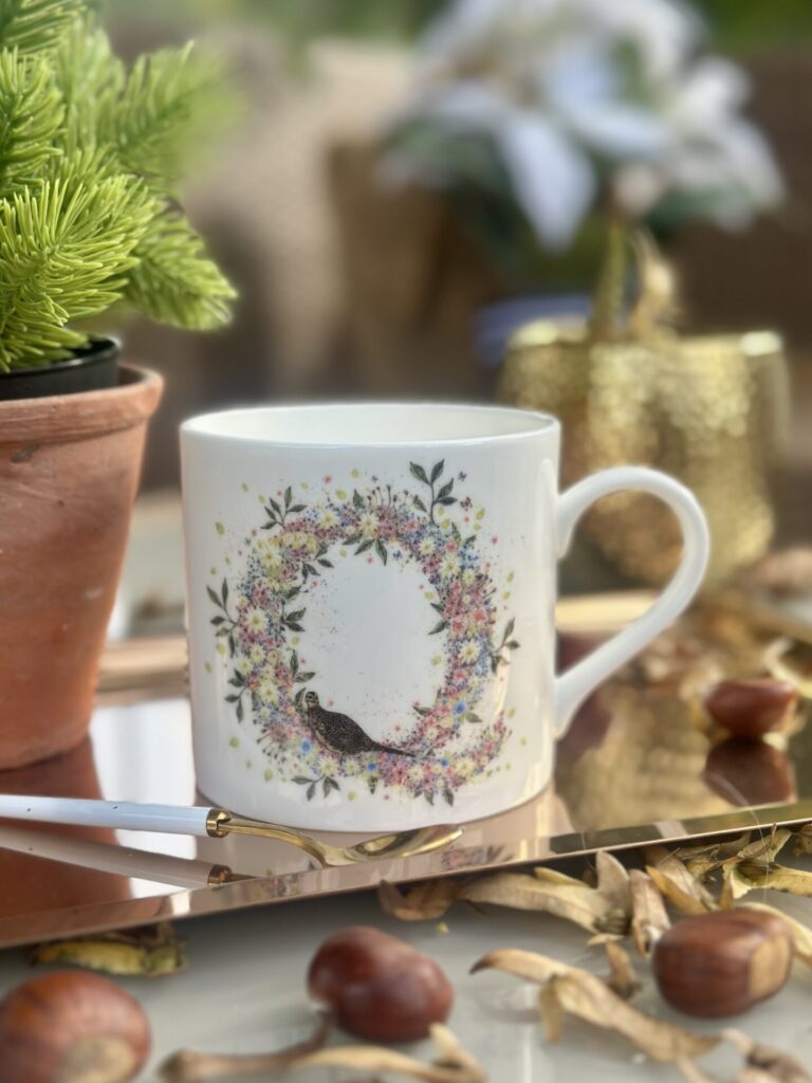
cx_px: 406
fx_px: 1501
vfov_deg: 39.7
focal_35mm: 48
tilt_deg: -10.9
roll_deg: +0.0
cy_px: 542
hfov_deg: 30.3
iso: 80
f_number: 1.78
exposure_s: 1/962
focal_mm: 6.86
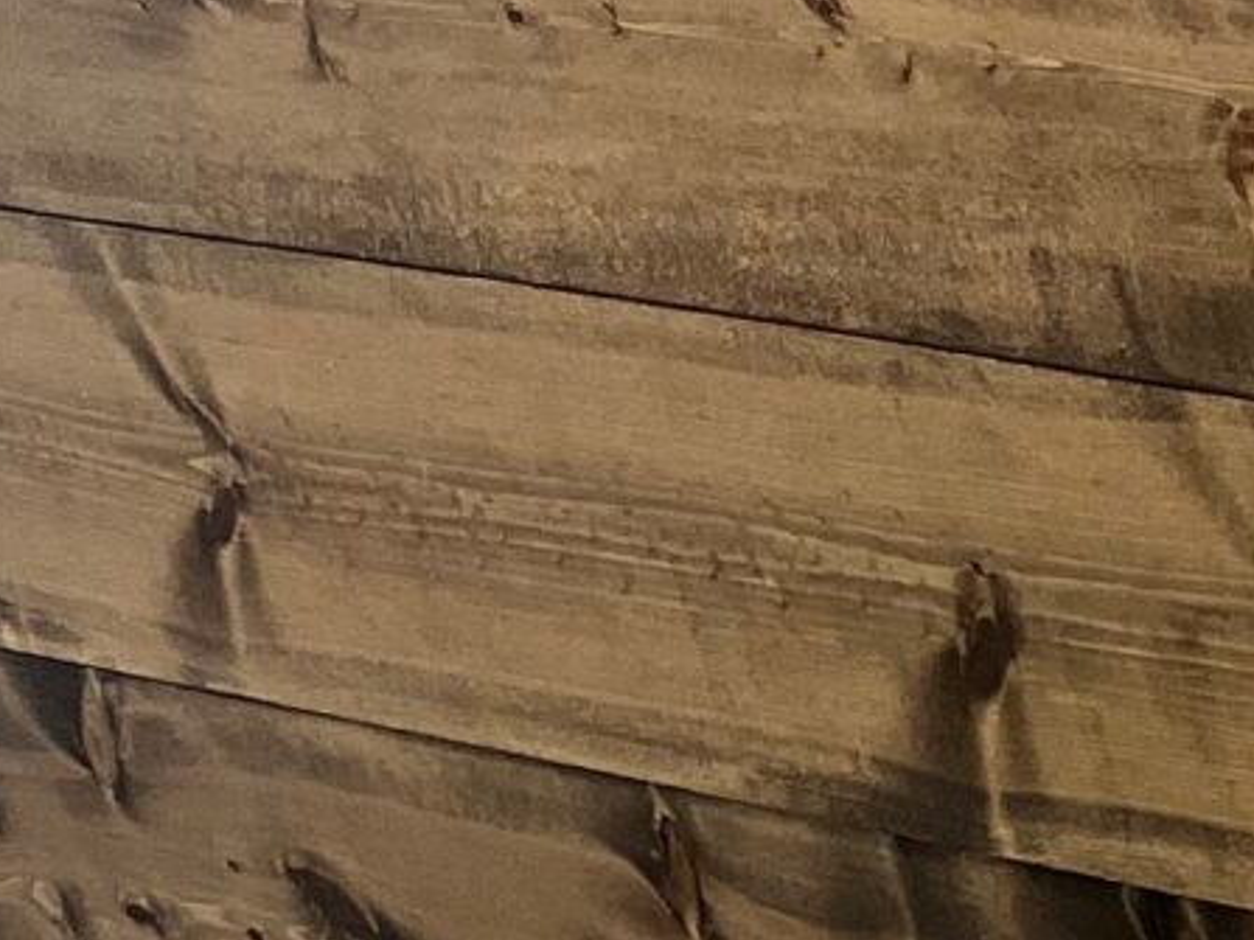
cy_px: 2402
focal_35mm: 149
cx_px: 3411
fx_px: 5396
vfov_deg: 8.8
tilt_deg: -35.6
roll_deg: +1.8
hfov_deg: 10.5
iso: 80
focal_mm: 5.1
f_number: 1.6
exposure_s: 1/60
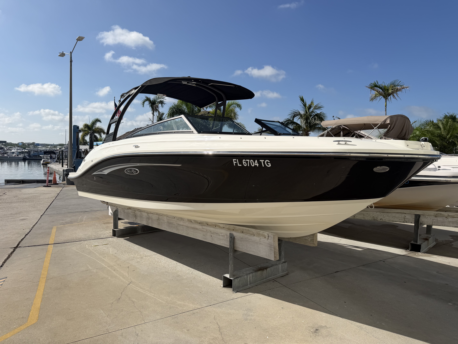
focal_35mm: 24
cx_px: 229
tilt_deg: -1.6
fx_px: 318
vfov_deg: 56.8
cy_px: 172
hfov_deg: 71.6
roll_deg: +0.1
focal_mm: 6.76
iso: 80
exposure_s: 1/8130
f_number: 1.78
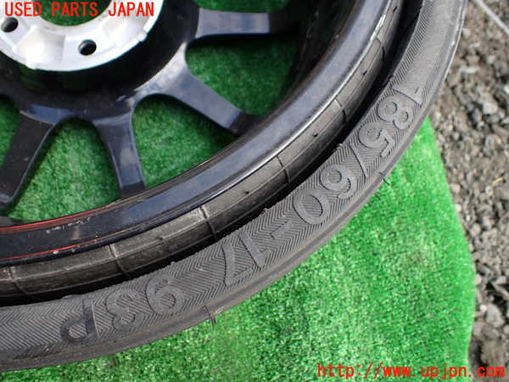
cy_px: 191
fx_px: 441
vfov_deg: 46.8
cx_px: 254
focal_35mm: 30
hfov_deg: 60.0
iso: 100
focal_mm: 5.4
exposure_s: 1/200
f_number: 2.3
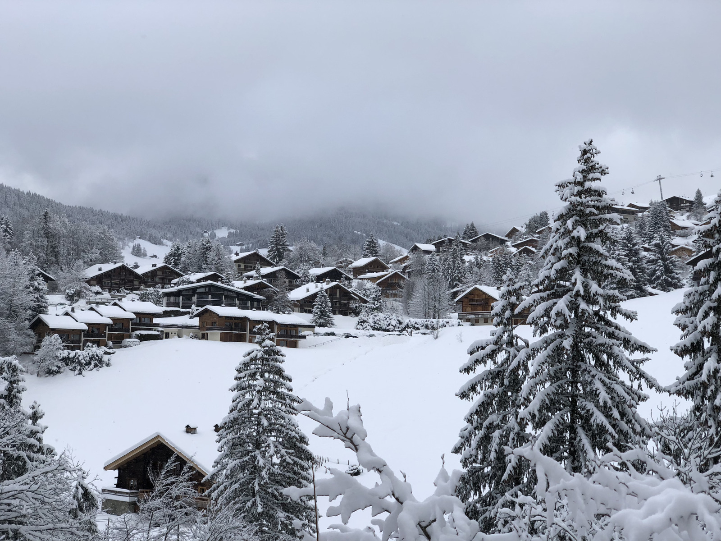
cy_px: 270
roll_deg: -0.9
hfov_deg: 36.8
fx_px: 1083
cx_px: 360
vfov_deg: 28.0
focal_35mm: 52
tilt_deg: +5.9
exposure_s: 1/600
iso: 16
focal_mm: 6
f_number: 2.4
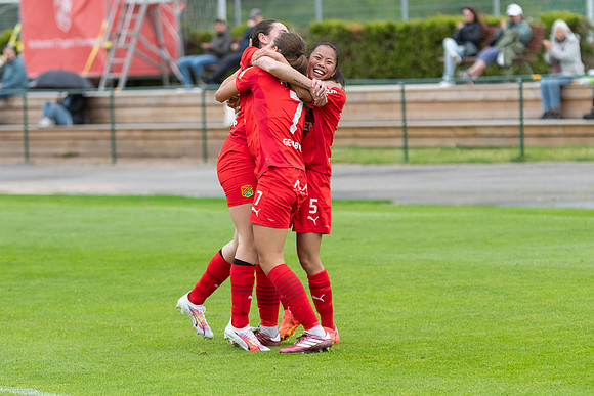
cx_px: 297
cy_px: 198
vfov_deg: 6.4
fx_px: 3544
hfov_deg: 9.6
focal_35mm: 215
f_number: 3.2
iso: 400
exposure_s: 1/1600
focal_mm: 130
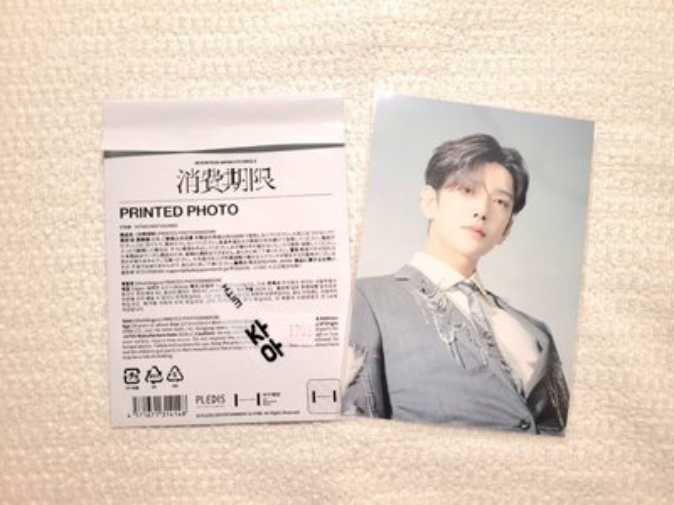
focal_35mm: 26
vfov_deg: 53.1
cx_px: 337
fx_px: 506
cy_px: 252
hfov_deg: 67.3
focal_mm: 5.4
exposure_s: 1/120
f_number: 1.8
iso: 160
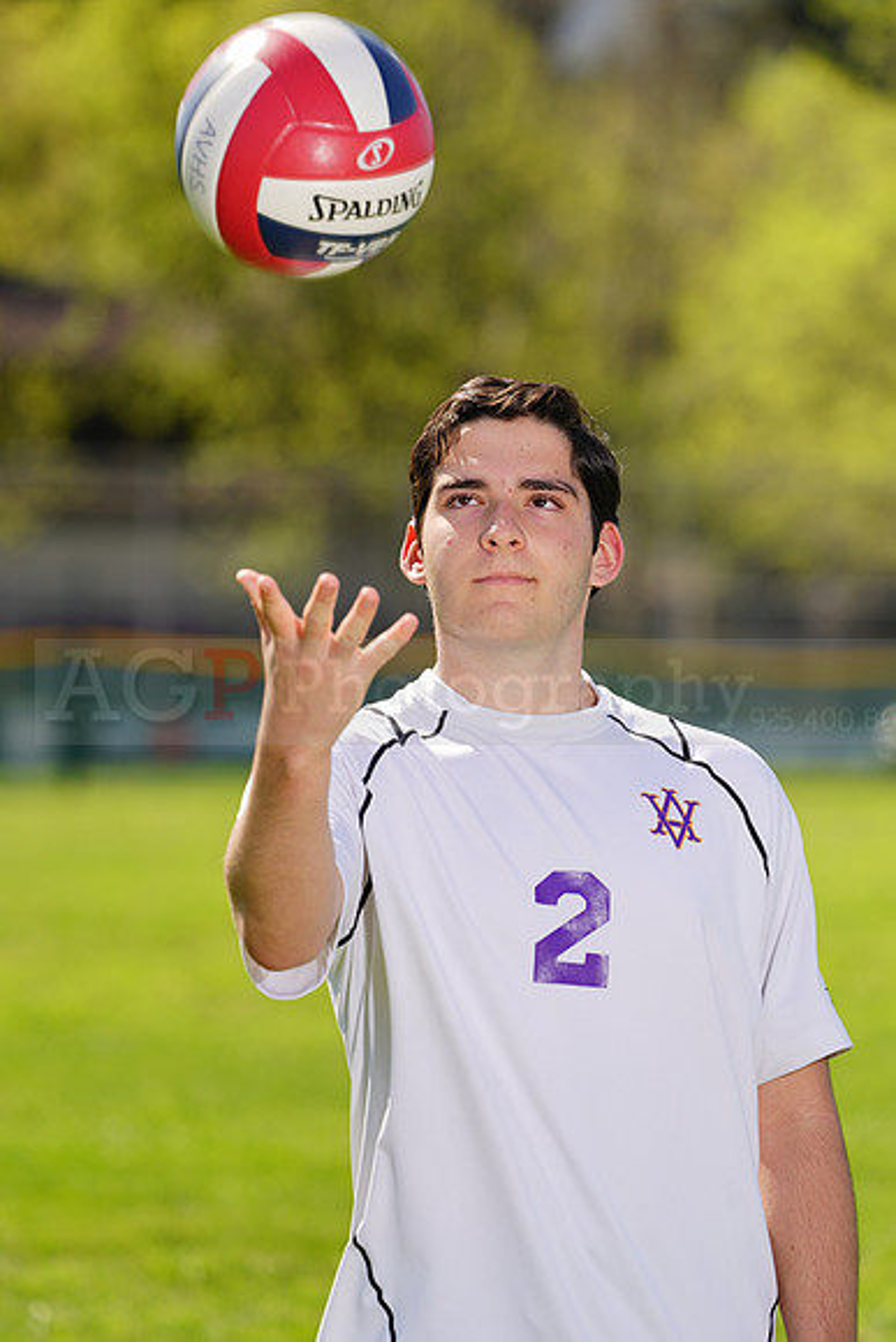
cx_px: 448
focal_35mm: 306
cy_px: 671
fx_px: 11416
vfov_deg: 6.7
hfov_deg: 4.5
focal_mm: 306
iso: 64
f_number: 7.1
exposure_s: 1/200
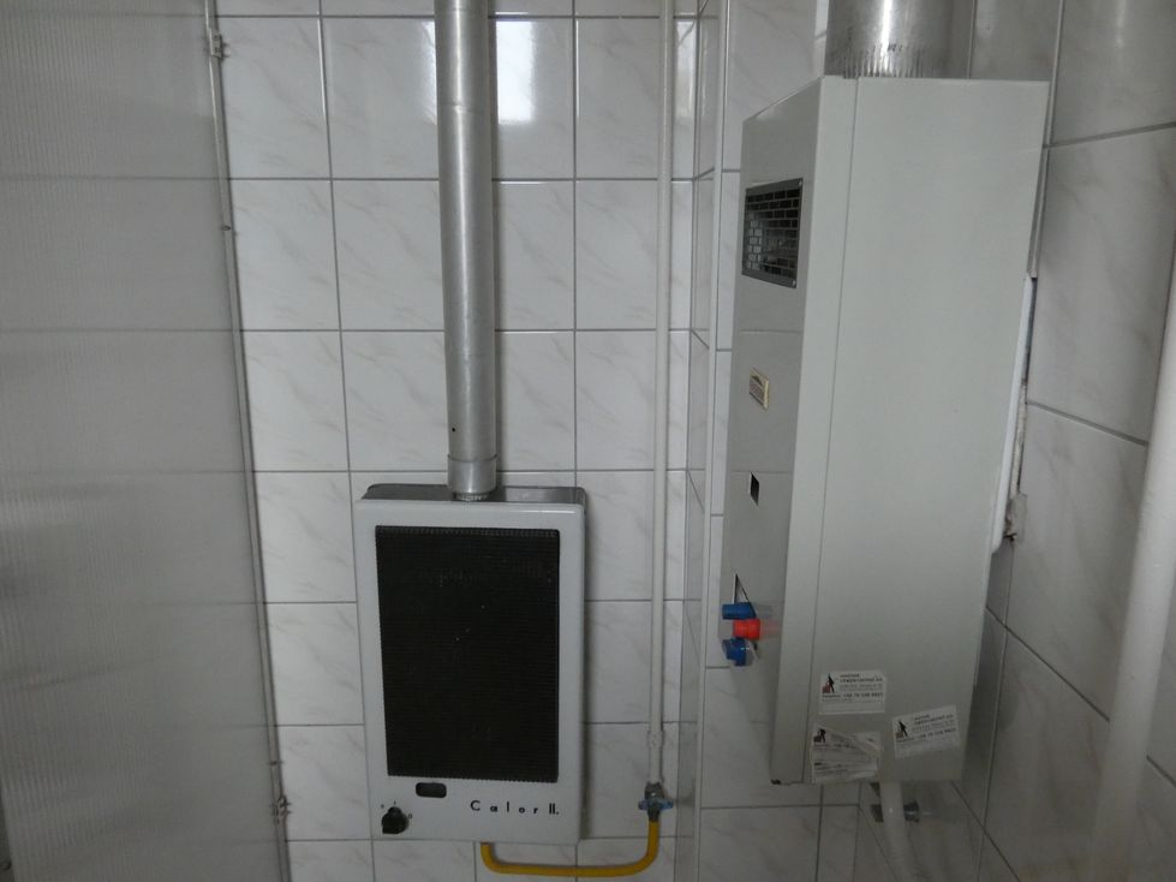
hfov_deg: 67.3
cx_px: 588
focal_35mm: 26
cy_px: 441
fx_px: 883
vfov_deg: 53.1
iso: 800
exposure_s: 1/80
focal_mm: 4.6
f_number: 3.1
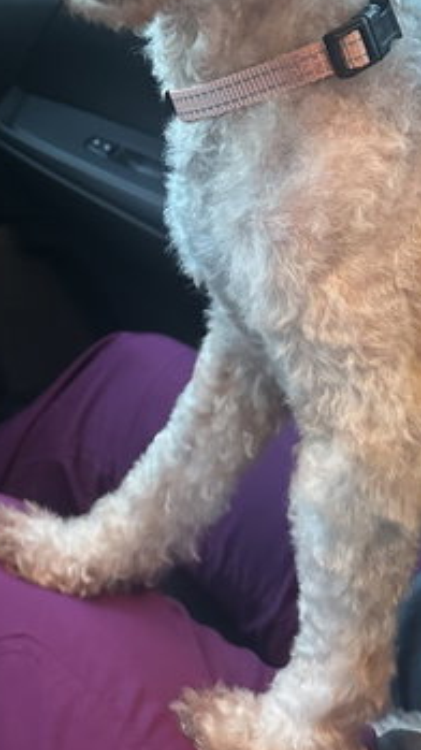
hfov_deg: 23.6
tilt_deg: -12.0
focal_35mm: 50
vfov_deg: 38.6
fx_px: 993
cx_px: 95
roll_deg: -4.6
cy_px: 81
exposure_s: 1/60
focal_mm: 6.86
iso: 640
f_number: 1.78
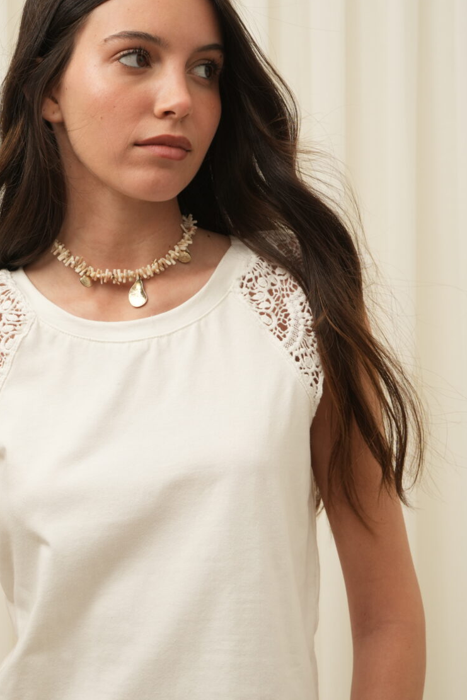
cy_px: 372
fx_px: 1576
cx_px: 113
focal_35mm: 81
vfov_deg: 25.1
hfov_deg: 16.8
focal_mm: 50
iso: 500
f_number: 8
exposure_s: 1/125
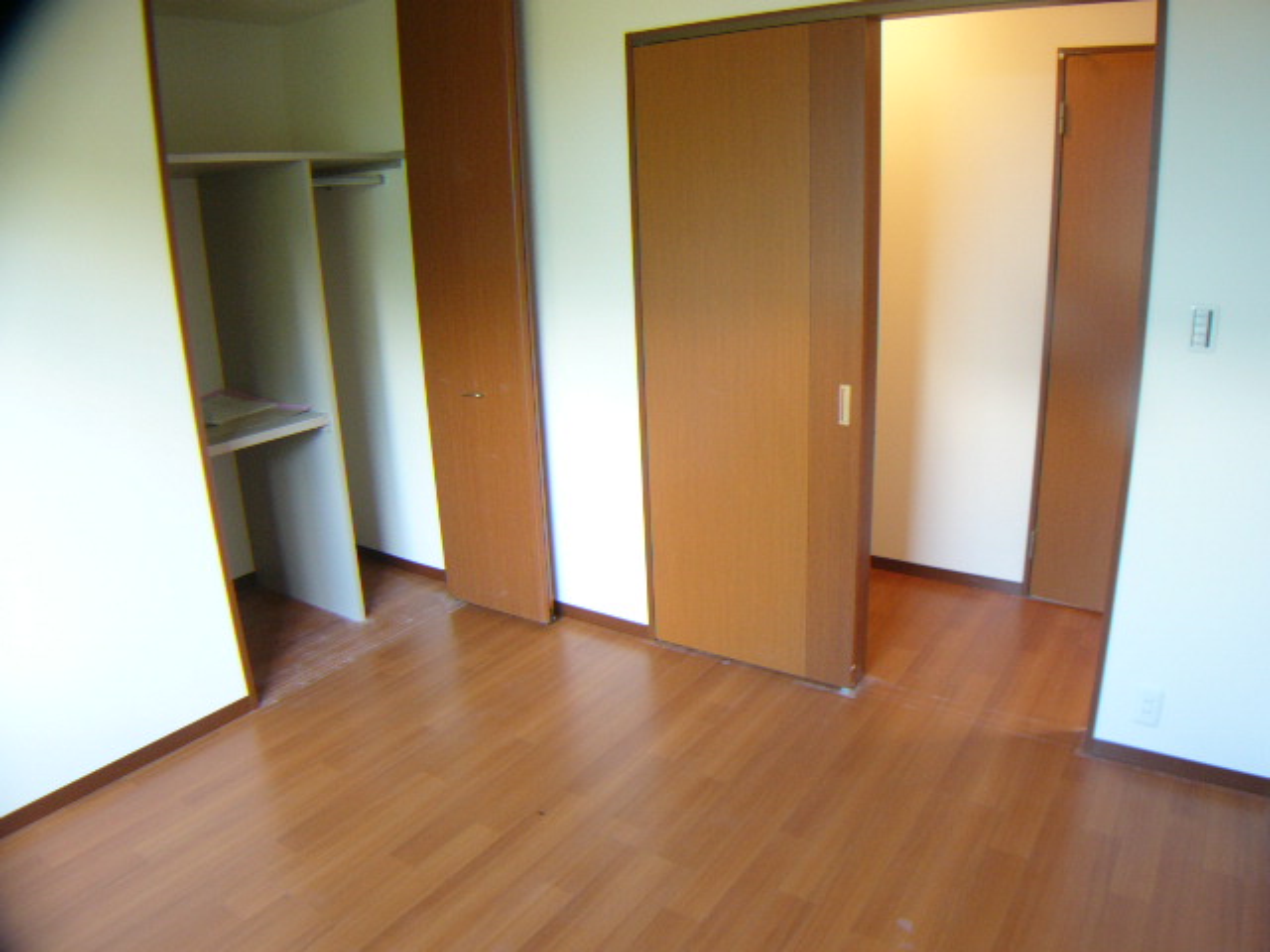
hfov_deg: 52.6
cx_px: 635
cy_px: 476
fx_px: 1284
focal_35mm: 35
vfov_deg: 40.7
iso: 100
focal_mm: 5.8
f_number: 2.8
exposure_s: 1/8
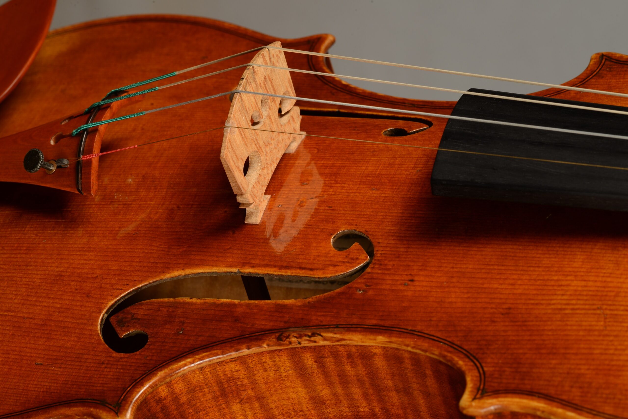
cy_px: 210
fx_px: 1832
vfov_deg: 13.1
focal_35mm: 105
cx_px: 314
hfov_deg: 19.4
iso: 100
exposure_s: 1/1.6
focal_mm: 105
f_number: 22
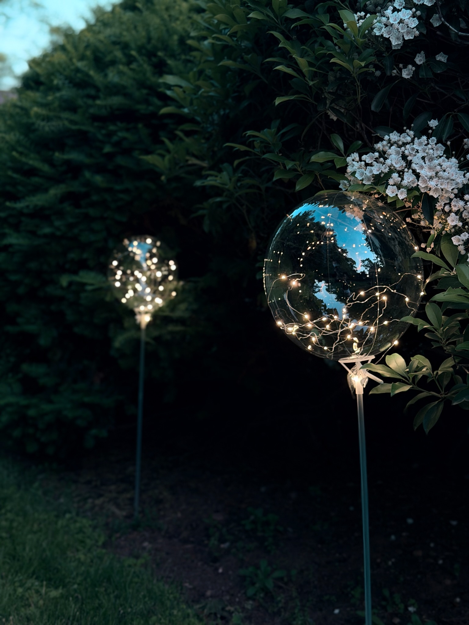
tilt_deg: -3.8
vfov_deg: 39.7
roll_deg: +0.2
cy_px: 312
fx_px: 867
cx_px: 234
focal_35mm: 48
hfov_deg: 30.3
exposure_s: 1/54
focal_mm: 6.76
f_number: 1.78
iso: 250
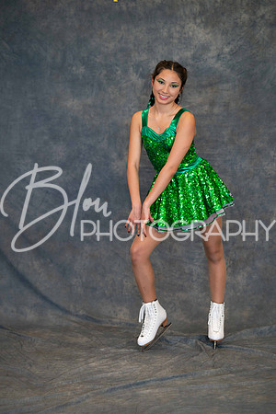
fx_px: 977
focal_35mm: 85
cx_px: 138
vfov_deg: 23.9
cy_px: 207
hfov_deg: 16.1
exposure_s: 1/160
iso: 640
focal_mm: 85
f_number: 2.2
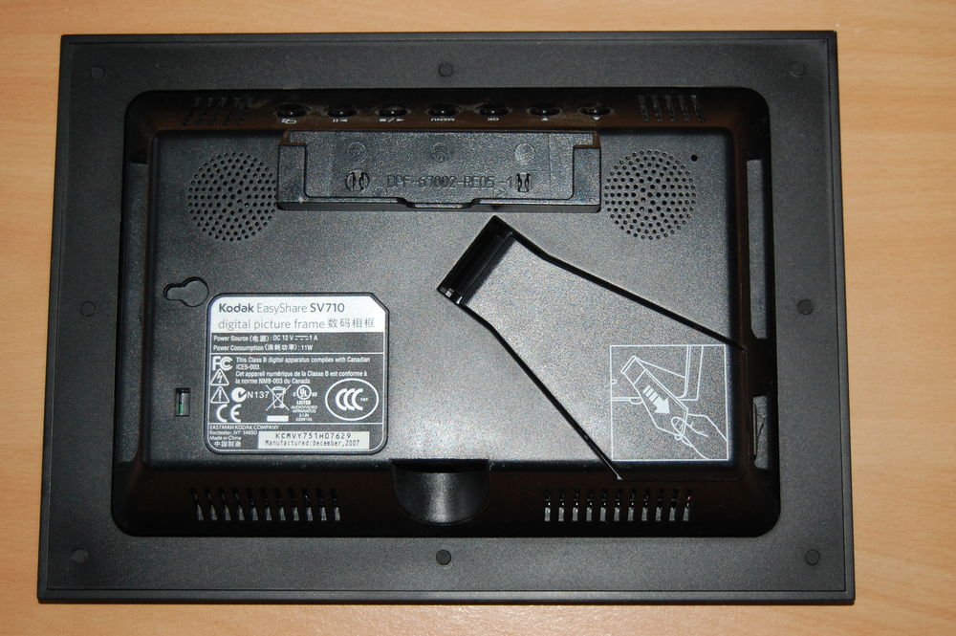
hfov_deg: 35.1
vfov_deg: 23.7
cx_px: 478
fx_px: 1512
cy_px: 318
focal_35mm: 57
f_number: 5
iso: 400
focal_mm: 38
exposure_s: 1/60
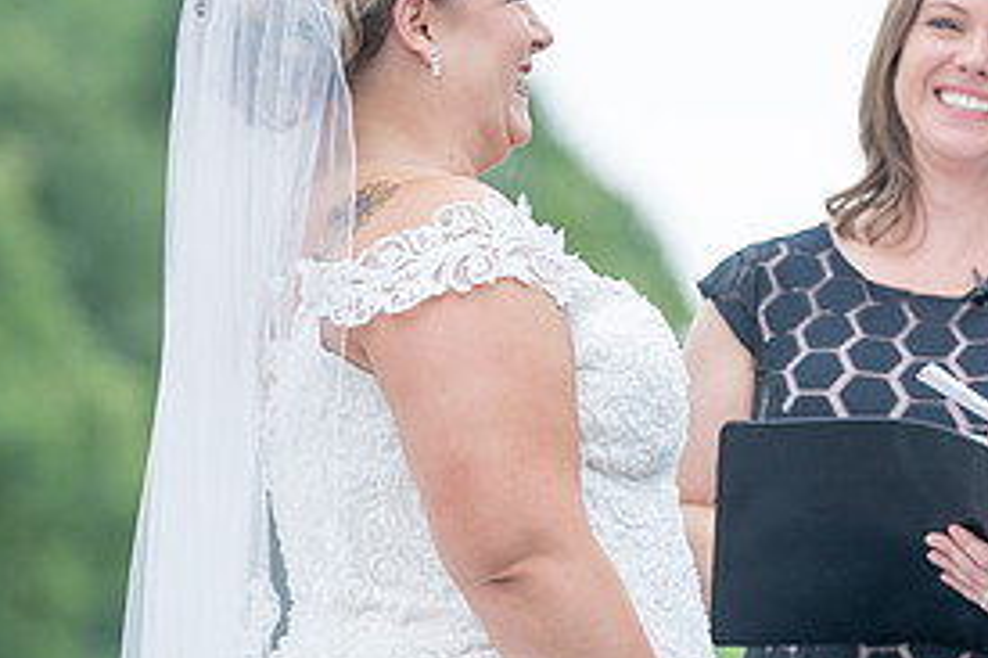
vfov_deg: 3.0
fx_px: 12644
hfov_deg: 4.5
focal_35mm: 461
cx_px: 1020
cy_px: 369
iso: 160
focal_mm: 191
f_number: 4
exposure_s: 1/200
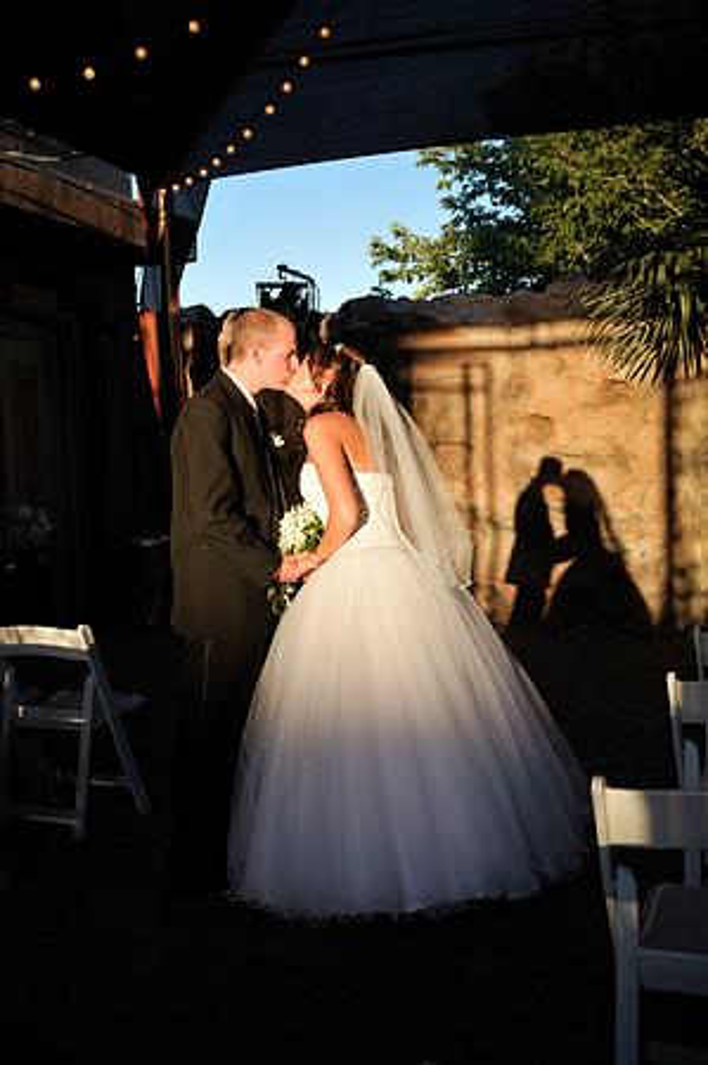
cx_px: 354
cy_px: 532
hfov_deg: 28.9
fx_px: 1375
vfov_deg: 42.4
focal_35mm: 46
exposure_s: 1/1250
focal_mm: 31
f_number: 4
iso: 500
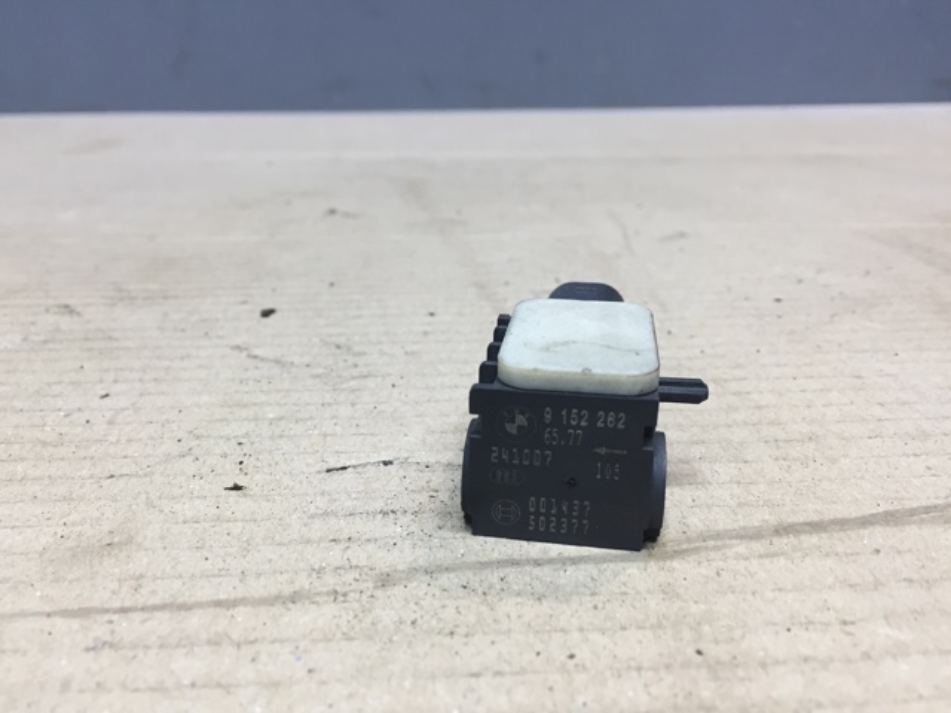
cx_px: 476
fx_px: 797
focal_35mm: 29
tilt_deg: -19.2
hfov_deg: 61.7
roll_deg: -1.7
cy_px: 356
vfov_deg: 48.2
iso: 50
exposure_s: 1/33
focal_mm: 4.15
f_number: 2.2
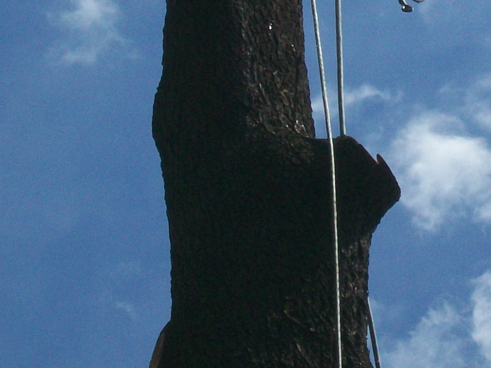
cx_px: 417
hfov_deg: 6.1
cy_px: -121
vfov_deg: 4.6
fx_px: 4566
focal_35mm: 322
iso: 64
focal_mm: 18
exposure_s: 1/320
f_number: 8.5
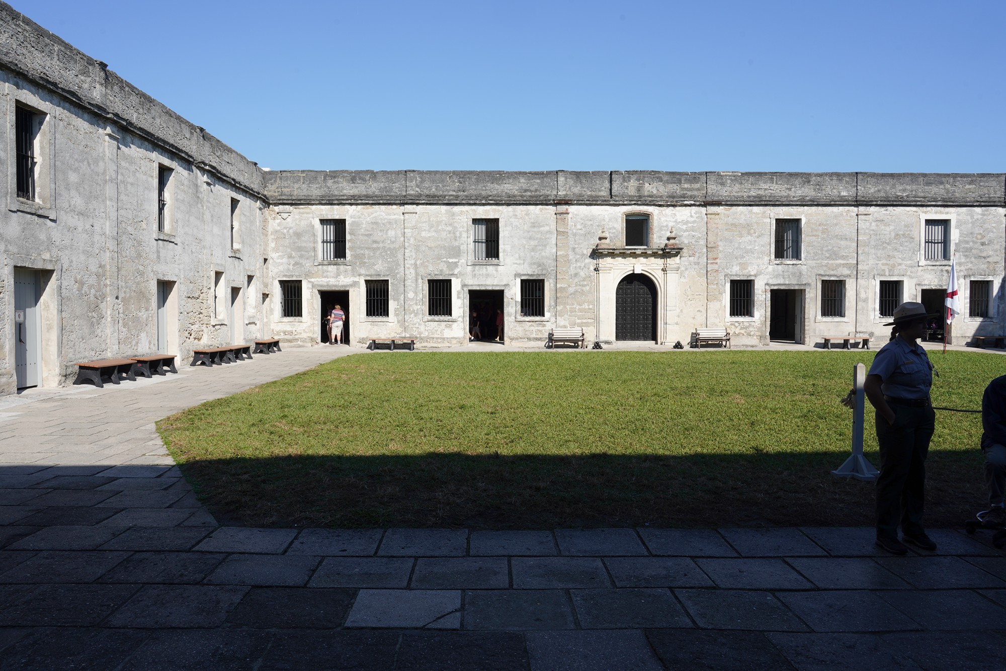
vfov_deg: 46.4
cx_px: 503
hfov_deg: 65.5
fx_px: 783
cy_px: 336
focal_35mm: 28
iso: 100
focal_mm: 28
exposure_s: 1/100
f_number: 16
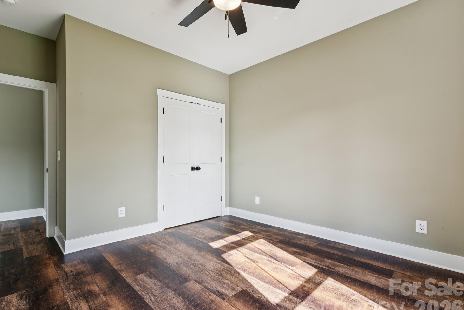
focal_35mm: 17
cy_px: 161
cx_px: 220
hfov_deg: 92.5
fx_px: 222
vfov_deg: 69.8
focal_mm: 16.2
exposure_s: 1/6
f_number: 13
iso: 100
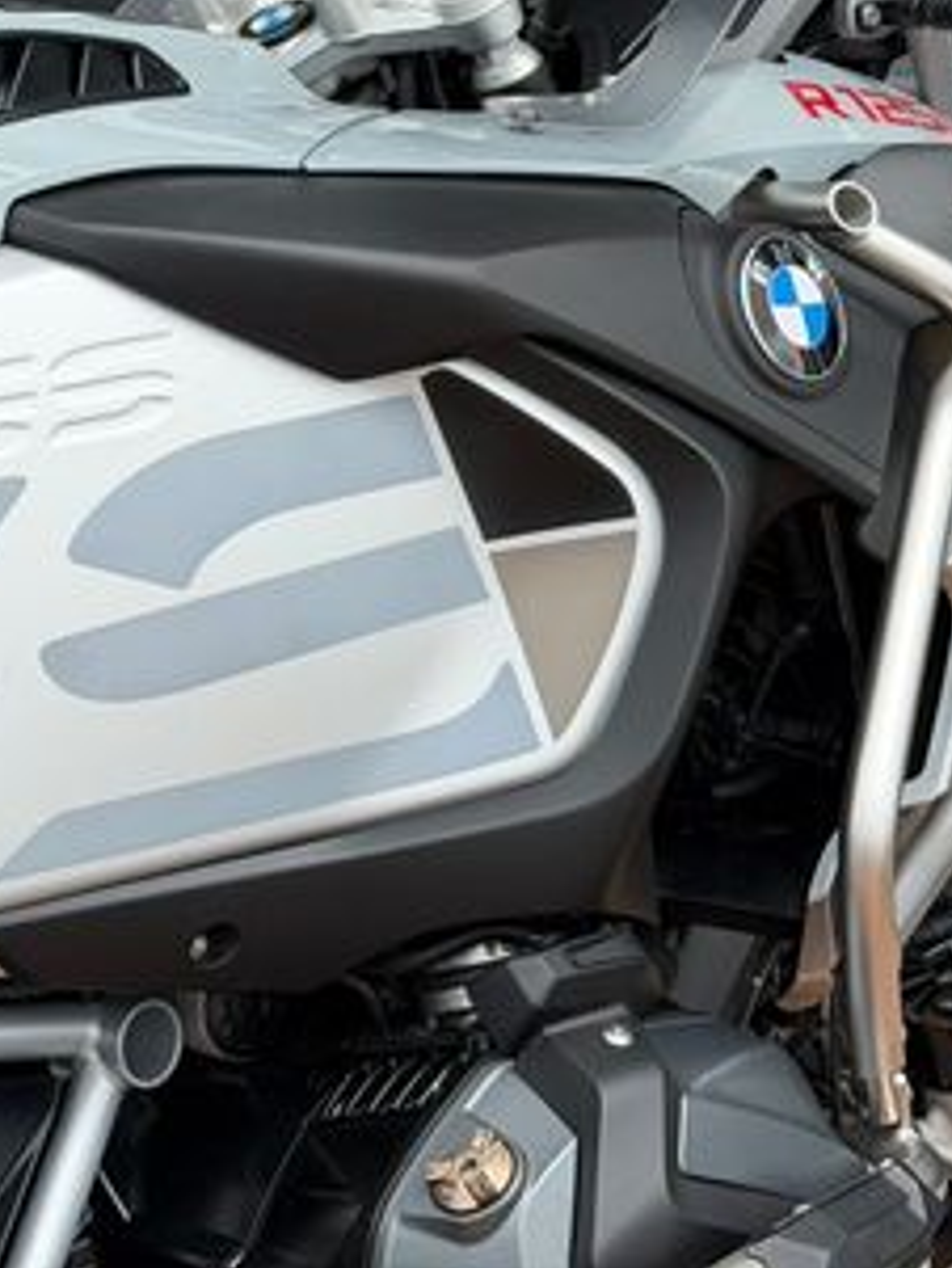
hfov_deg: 14.4
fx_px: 3738
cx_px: 173
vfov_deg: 19.1
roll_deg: -0.3
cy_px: 261
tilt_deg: -13.5
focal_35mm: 102
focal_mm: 6.76
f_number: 1.78
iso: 64
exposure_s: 1/2033
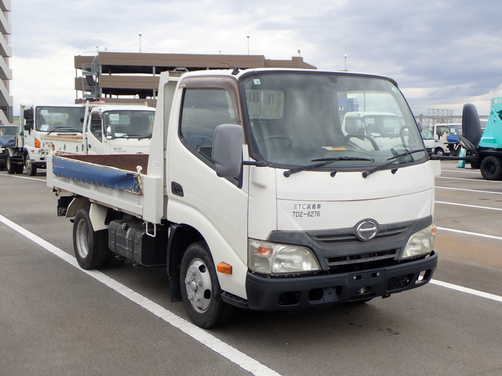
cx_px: 251
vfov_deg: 31.5
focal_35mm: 46
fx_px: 667
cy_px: 188
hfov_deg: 41.2
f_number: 4.5
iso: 100
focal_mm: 8.41
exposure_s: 1/200
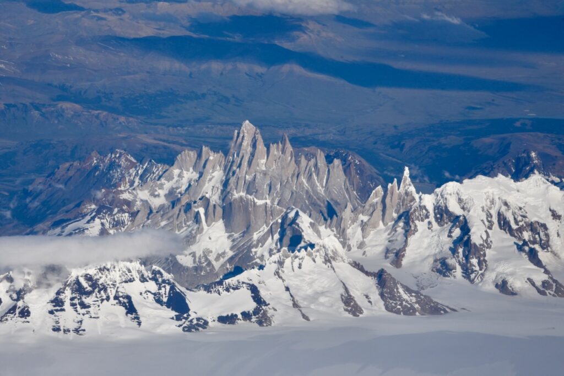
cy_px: 188
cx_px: 282
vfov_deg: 16.1
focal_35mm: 85
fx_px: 1332
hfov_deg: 23.9
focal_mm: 85
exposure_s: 1/1250
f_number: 18
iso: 400
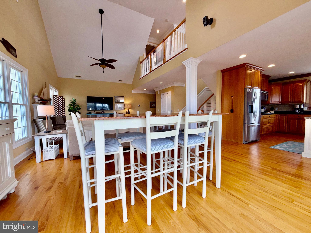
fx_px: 126
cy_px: 116
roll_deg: +1.8
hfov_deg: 102.1
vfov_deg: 85.7
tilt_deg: -2.8
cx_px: 156
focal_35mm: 14
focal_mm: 2.22
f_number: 2.2
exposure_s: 1/120
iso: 32
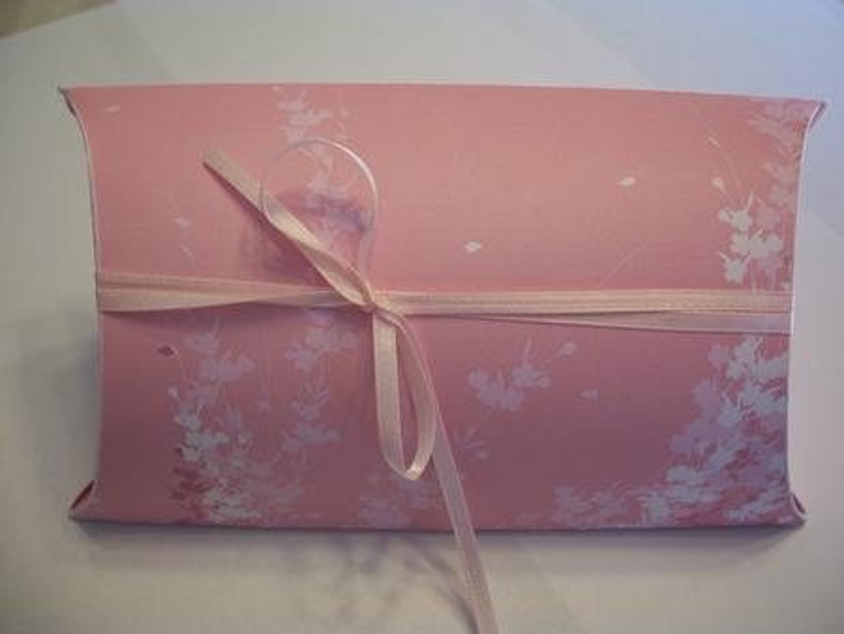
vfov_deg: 40.7
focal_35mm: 35
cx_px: 422
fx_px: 854
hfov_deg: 52.6
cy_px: 317
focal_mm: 6.3
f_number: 3.1
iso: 80
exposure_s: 1/80
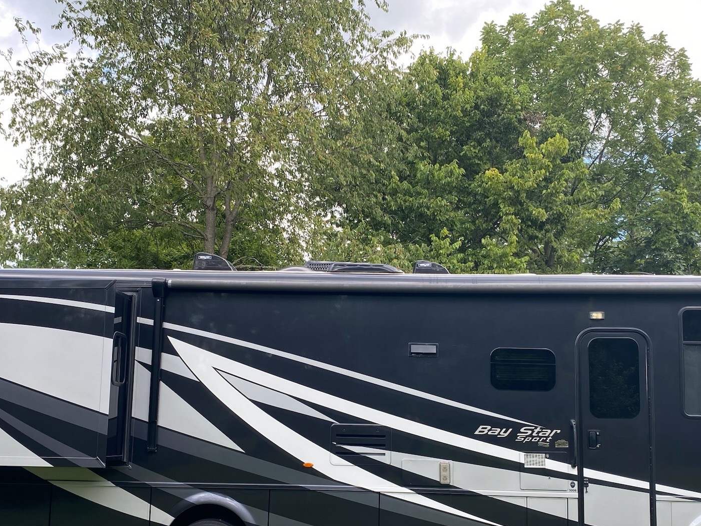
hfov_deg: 49.0
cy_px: 344
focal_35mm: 38
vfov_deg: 37.4
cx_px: 364
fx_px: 770
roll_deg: -1.0
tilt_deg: +5.2
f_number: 1.8
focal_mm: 4.25
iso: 32
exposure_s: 1/296
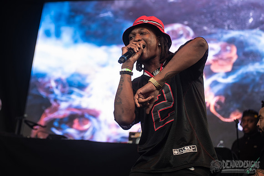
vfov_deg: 13.6
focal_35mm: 101
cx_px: 109
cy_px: 65
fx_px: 738
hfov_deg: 20.3
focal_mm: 80
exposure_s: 1/200
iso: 250
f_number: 3.5
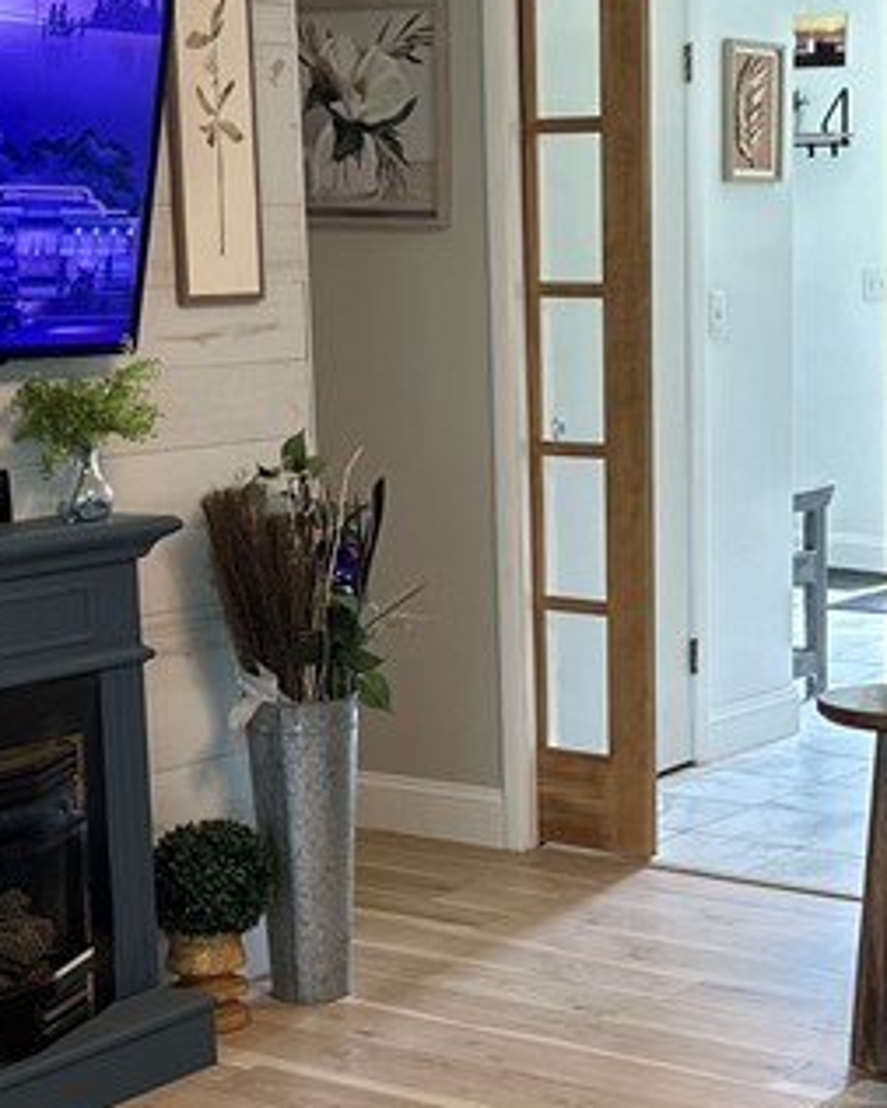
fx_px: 2493
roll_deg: +0.9
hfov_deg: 20.0
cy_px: 624
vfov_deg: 25.0
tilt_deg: -9.1
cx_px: 649
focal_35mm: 76
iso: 125
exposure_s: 1/60
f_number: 1.78
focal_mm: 6.86
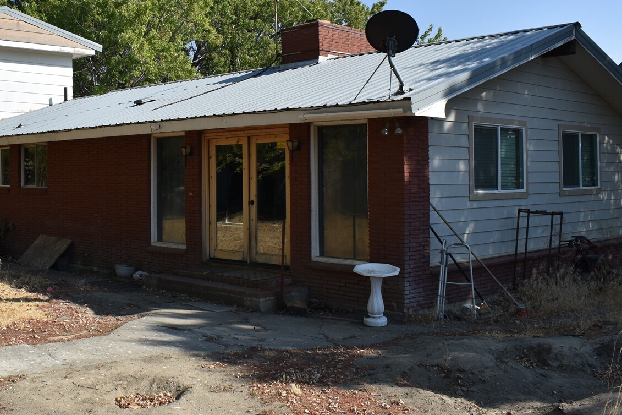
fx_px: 777
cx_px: 181
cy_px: 154
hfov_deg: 42.7
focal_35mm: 45
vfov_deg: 29.7
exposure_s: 1/320
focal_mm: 20
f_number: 9
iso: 100
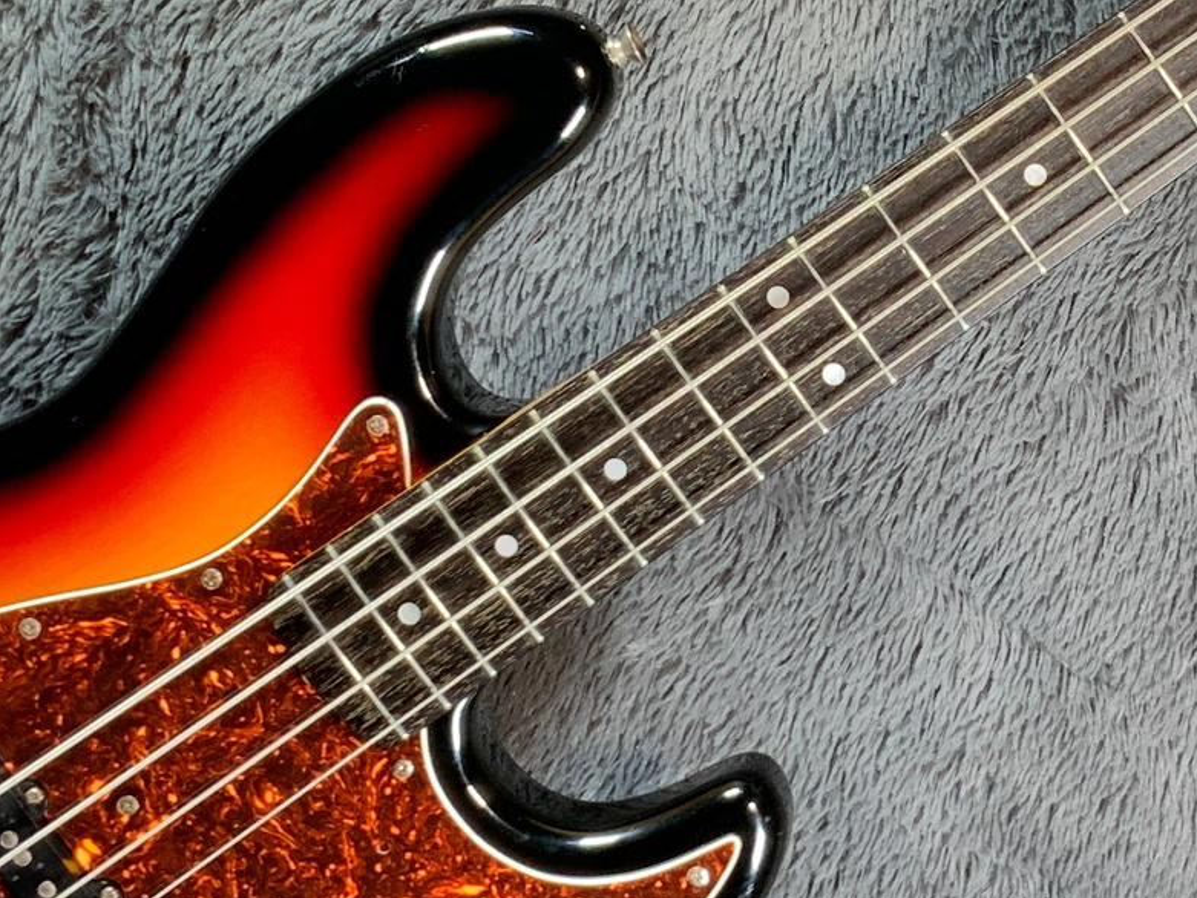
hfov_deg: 20.3
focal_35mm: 95
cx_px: 1028
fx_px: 3286
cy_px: 268
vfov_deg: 15.5
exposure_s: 1/104
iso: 64
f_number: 1.8
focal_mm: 3
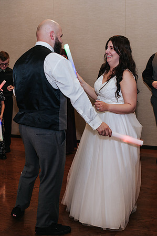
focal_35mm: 53
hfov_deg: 25.6
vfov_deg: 37.8
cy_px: 118
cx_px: 62
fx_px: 345
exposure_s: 1/200
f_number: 3.2
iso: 800
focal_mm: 35
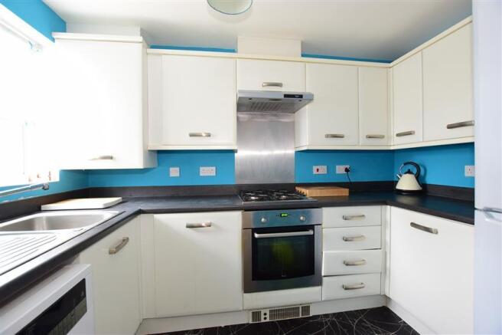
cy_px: 168
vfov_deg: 77.3
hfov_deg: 100.4
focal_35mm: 15
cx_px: 251
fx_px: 209
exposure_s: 1/2
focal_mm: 10
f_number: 5.6
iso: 400
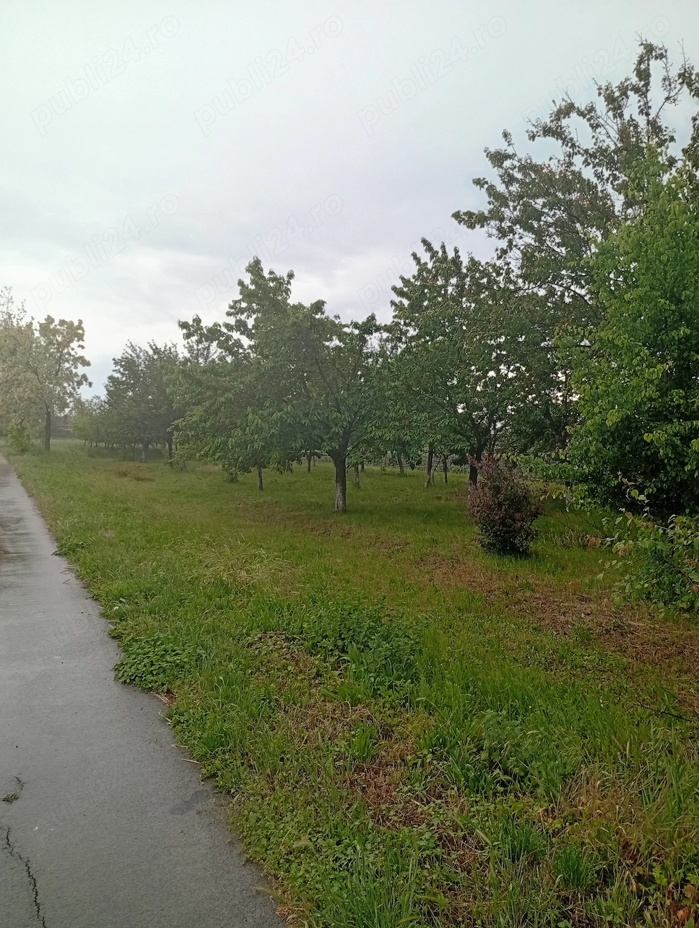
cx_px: 350
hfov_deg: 51.5
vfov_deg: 65.2
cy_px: 464
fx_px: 725
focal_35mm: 27
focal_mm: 3.98
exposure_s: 1/132
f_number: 1.8
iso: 50
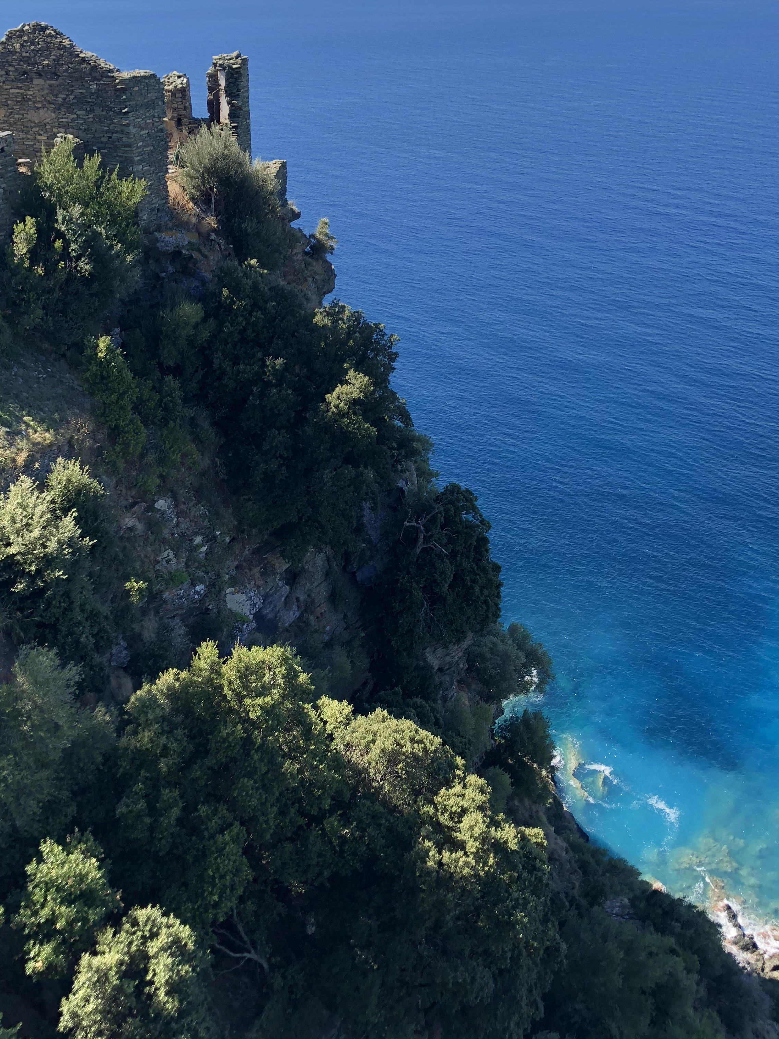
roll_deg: +1.1
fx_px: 1110
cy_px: 456
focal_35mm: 37
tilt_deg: -23.7
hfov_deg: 38.6
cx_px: 418
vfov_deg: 50.0
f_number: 1.8
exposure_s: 1/623
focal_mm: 4
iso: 20
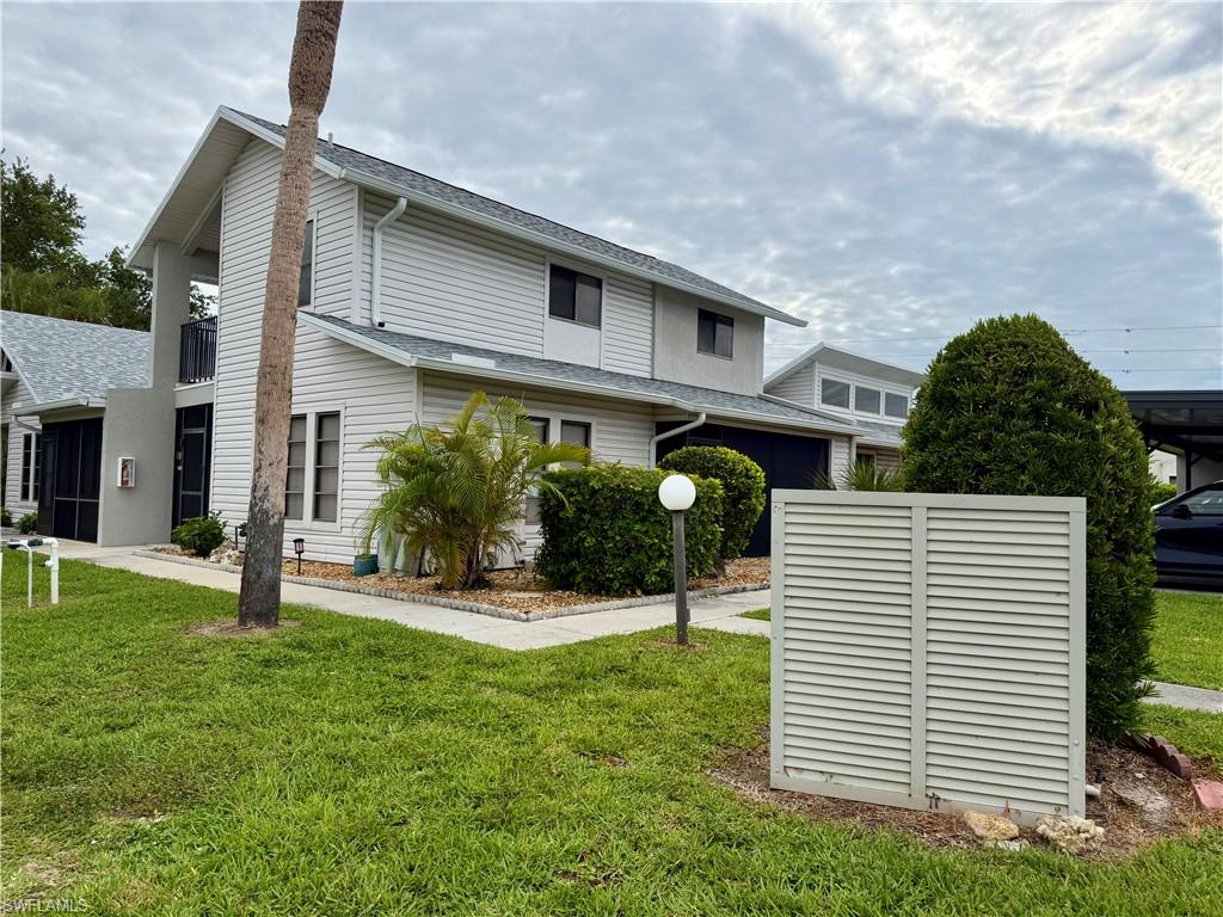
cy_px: 458
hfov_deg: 71.6
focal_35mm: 24
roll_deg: -1.0
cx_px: 612
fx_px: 848
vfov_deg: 56.8
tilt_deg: +2.1
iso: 80
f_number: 1.78
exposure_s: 1/3953
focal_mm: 6.76
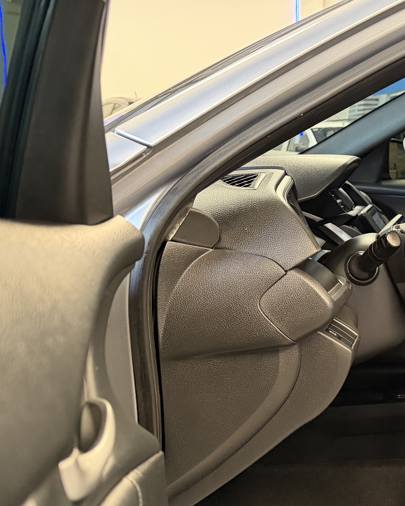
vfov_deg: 37.8
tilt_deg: -11.3
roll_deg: -2.4
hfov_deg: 26.7
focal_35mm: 49
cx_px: 508
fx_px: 734
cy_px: 315
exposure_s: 1/41
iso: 800
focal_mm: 6.76
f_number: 1.78
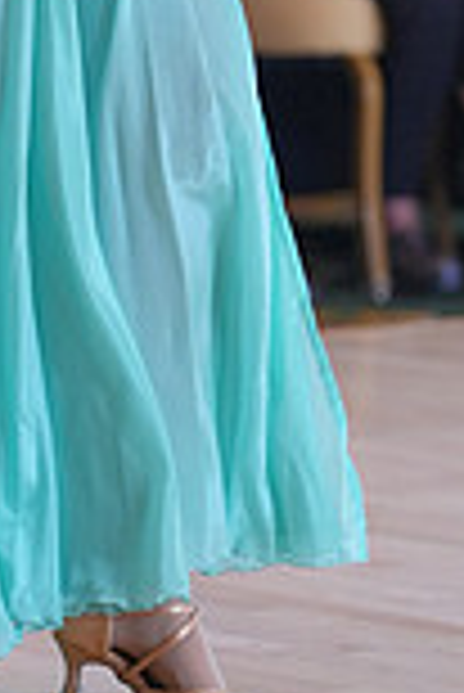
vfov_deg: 6.5
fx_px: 6095
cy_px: -166
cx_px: 52
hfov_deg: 4.4
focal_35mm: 316
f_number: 2
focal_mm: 84
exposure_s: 1/500
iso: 1600
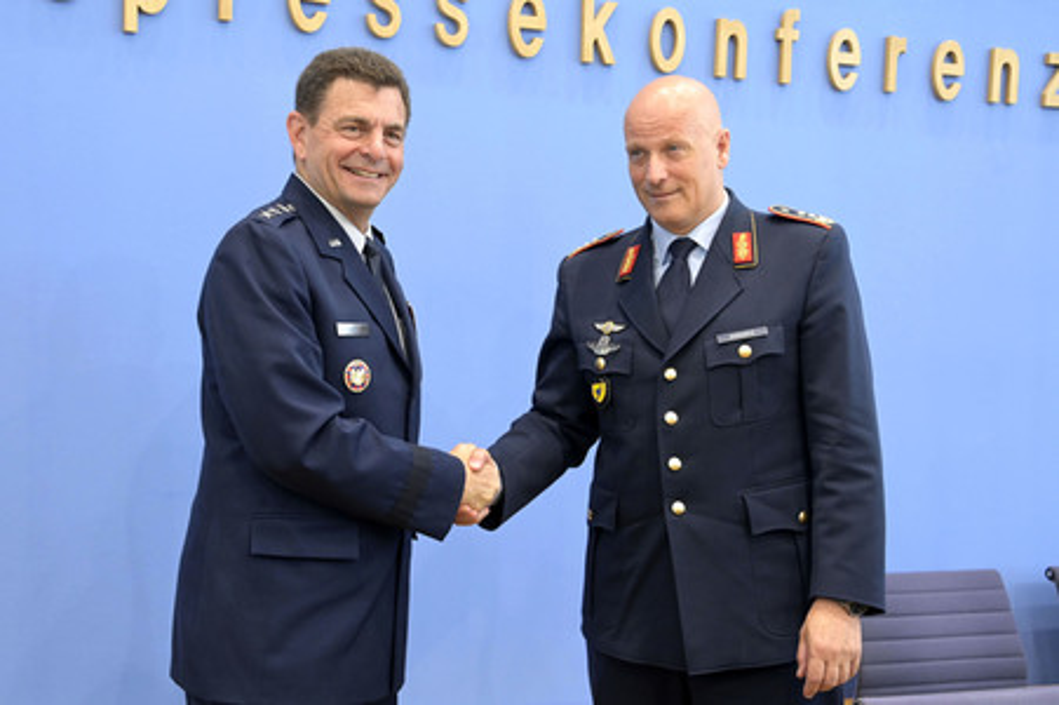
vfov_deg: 24.6
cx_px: 530
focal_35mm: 55
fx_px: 1617
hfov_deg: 36.3
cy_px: 352
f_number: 5.6
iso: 5000
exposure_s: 1/320
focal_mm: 55
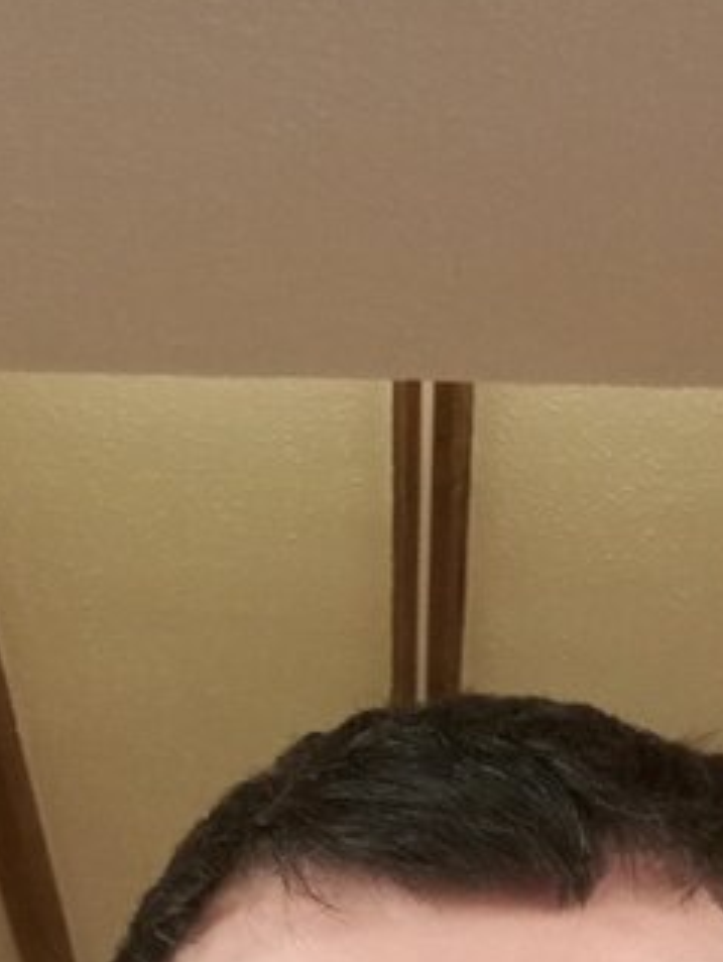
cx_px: 472
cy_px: 1289
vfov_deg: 18.5
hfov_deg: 15.1
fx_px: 2725
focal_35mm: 98
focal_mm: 3.38
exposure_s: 1/33.3
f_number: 2.4
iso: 125
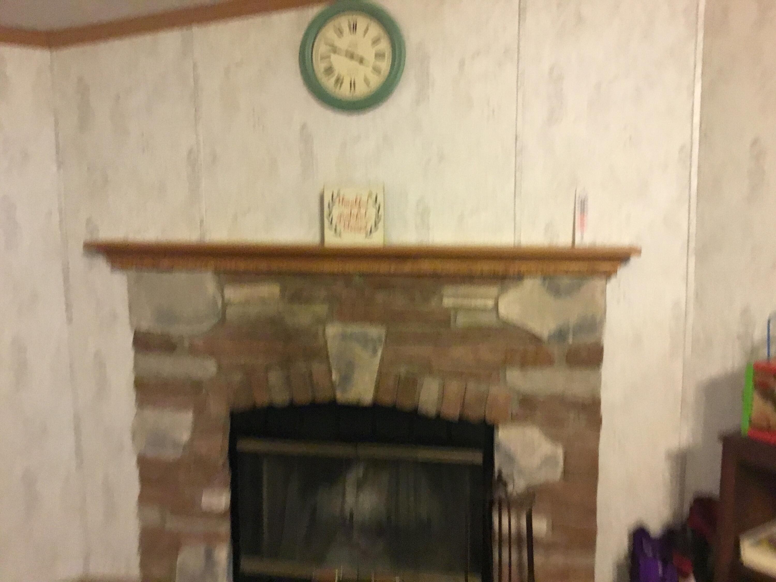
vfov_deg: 45.4
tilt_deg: -6.4
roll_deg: +0.4
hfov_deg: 58.4
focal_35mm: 31
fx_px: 695
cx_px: 388
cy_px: 291
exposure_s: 1/15
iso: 250
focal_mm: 3.3
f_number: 2.4
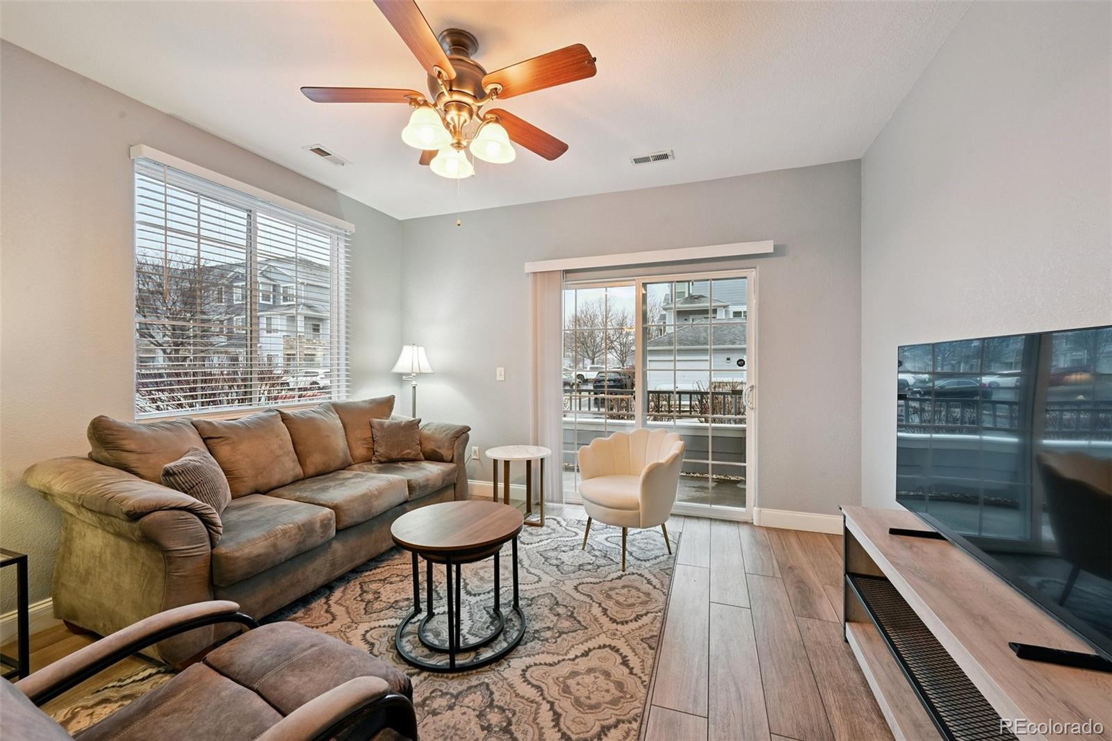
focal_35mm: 14
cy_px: 370
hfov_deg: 104.3
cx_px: 556
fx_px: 432
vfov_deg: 81.2
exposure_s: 1/6
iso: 400
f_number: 10
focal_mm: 14
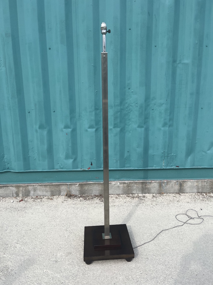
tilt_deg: -10.5
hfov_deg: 53.1
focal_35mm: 26
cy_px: 142
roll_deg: +1.4
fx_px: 213
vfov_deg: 67.3
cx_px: 106
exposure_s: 1/2755
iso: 50
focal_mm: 5.1
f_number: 1.6
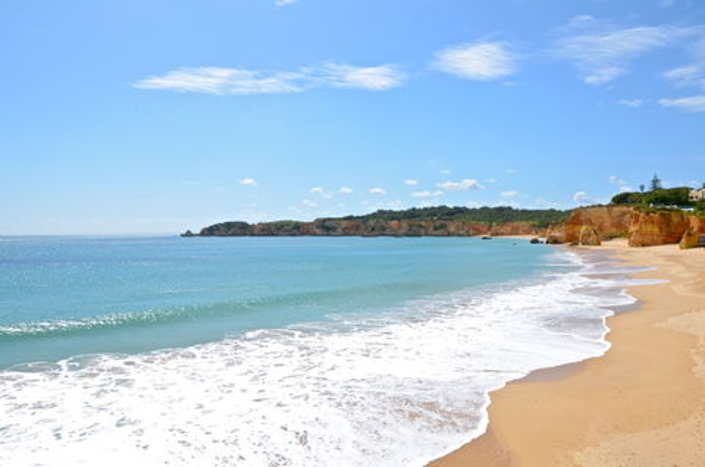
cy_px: 234
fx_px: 528
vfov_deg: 47.7
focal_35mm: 27
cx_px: 352
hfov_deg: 67.5
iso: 100
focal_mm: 18
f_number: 9
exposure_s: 1/320
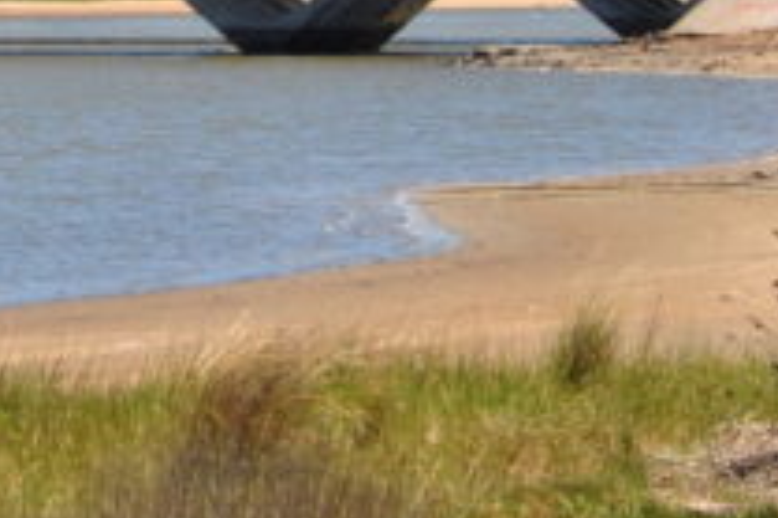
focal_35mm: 246
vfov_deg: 5.5
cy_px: -257
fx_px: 5312
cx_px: -387
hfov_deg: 8.2
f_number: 10
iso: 125
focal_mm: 38
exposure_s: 1/250
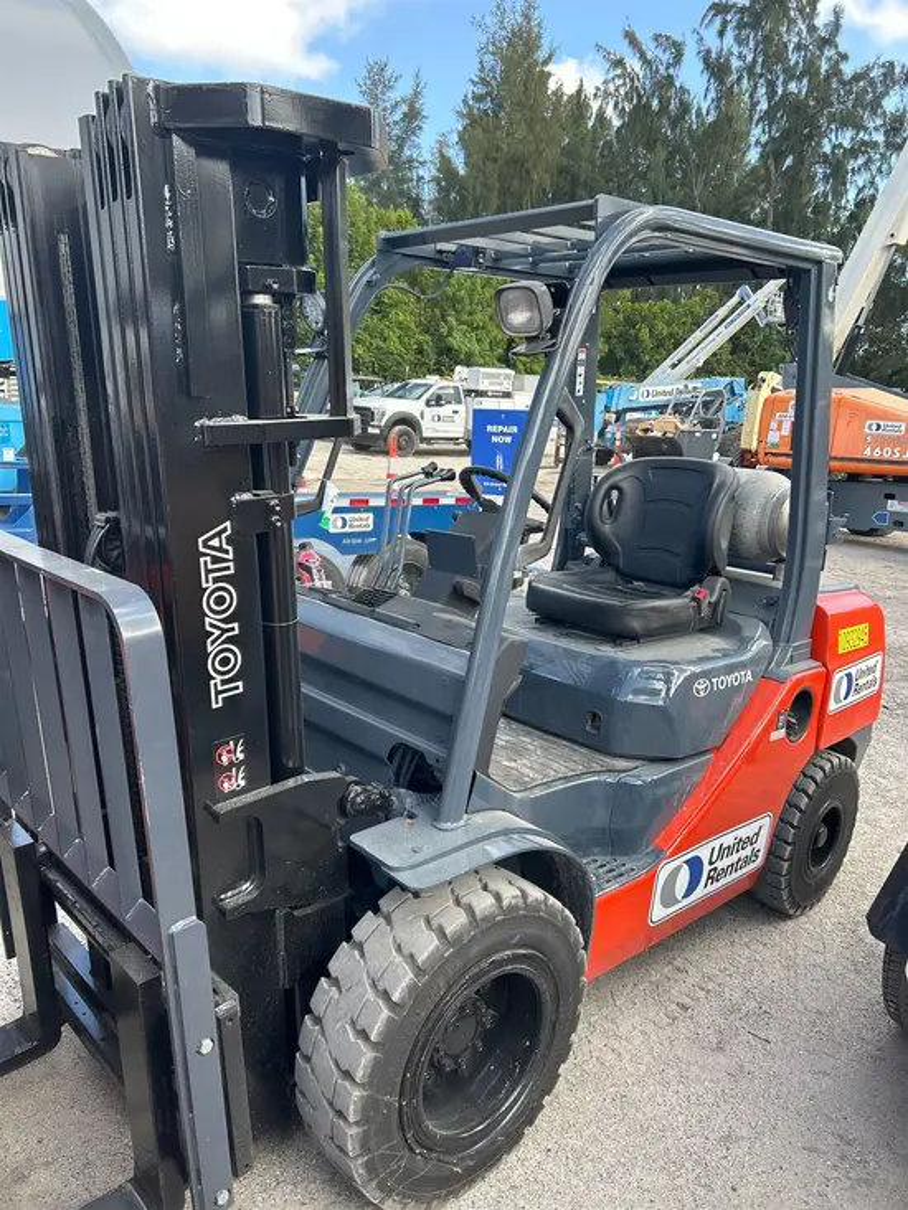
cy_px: 605
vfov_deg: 67.3
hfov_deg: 53.1
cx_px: 454
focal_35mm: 26
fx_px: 909
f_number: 1.5
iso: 50
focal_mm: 5.7
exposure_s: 1/495
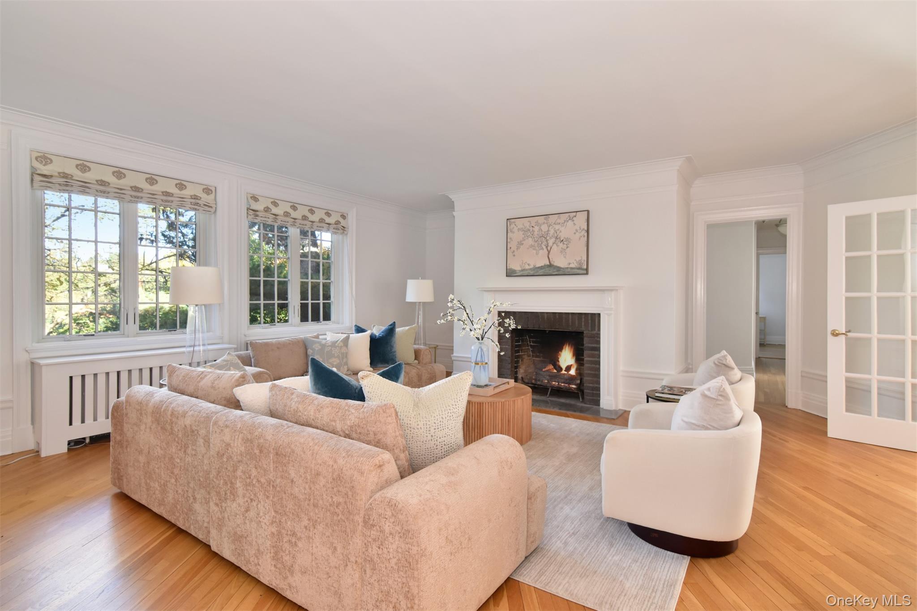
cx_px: 458
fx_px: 420
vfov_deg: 72.0
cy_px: 306
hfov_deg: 95.0
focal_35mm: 16
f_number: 9
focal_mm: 11
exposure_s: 1/80
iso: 640
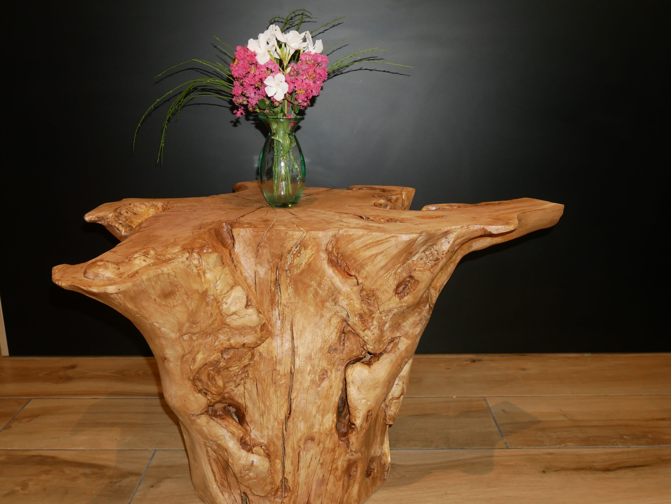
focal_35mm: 32
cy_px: 252
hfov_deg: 56.8
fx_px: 621
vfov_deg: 44.2
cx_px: 336
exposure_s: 1/60
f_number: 4
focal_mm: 16
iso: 800
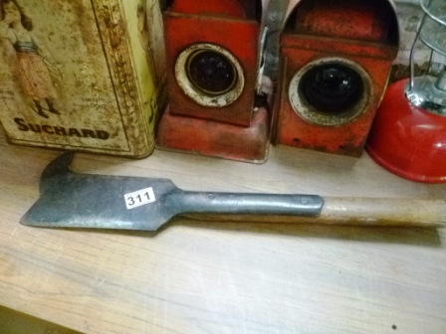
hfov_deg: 63.4
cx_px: 223
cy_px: 167
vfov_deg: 49.7
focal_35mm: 28
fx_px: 361
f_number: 2.8
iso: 800
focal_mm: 5
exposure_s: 1/15
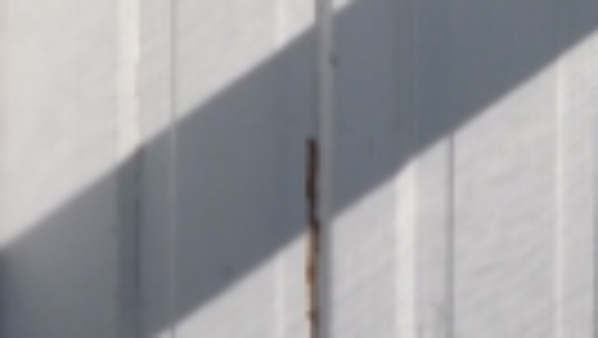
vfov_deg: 9.9
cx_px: 387
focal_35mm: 110
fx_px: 1745
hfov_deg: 19.4
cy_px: -433
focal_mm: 5.2
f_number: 5.6
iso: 100
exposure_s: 1/400
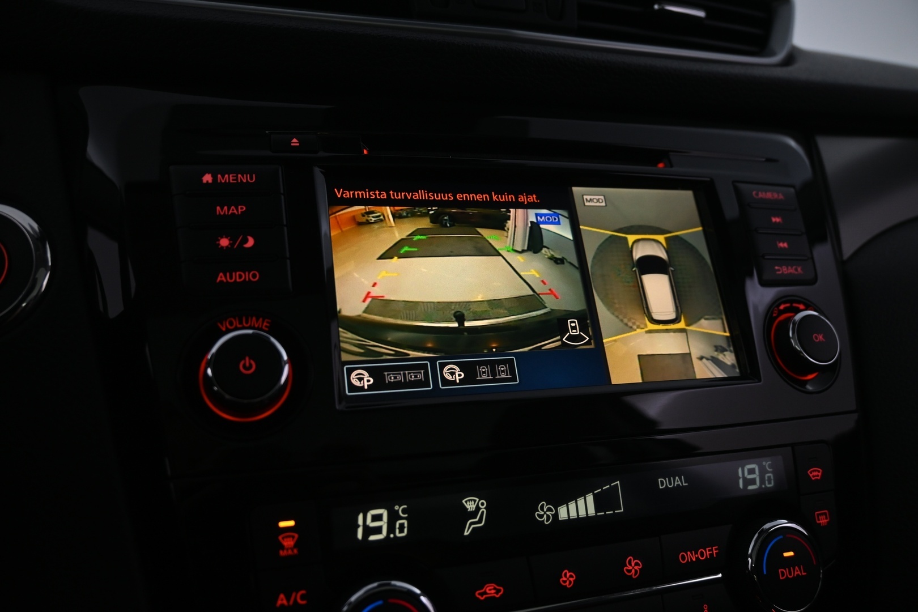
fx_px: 746
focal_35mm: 29
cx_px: 459
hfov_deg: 63.2
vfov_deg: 44.6
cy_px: 306
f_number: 3.8
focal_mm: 19.5
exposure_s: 1/30
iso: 500
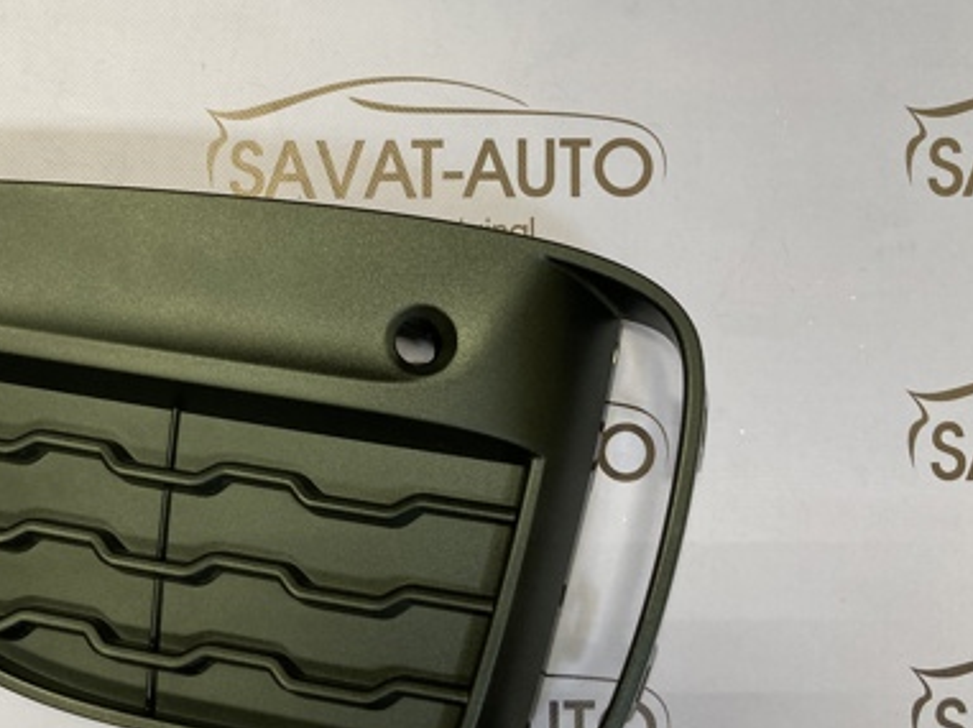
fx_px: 1320
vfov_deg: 30.8
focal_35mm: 47
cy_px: 364
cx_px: 181
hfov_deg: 38.8
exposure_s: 1/60
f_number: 1.8
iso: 160
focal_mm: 3.99
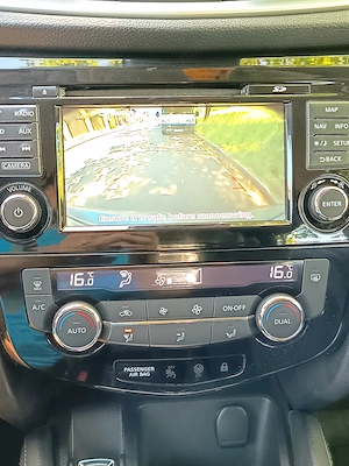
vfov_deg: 39.7
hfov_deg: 30.3
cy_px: 233
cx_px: 174
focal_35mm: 48
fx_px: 645
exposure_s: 1/33.3
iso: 364
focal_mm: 5.24
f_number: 1.7
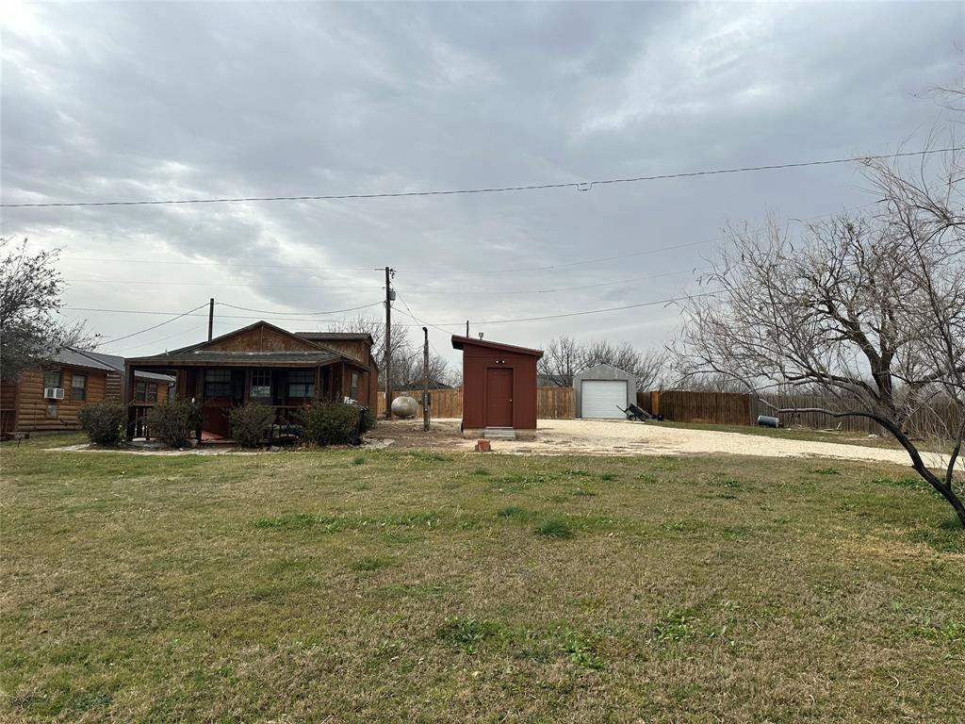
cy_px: 362
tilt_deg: +6.9
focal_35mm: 24
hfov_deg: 71.6
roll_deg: -1.2
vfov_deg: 56.8
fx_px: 669
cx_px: 482
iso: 80
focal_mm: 6.86
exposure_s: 1/4762
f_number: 1.78
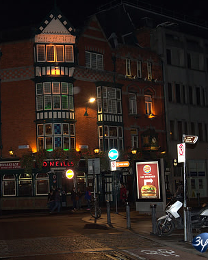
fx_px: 485
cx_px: 53
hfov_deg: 24.0
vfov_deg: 30.0
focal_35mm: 63
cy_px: 131
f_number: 8
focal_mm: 44
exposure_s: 1/60
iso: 1600
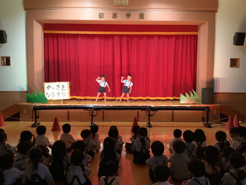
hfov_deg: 58.4
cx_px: 123
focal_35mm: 31
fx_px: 220
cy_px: 92
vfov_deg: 45.4
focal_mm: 3.3
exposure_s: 1/30
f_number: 2.4
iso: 500
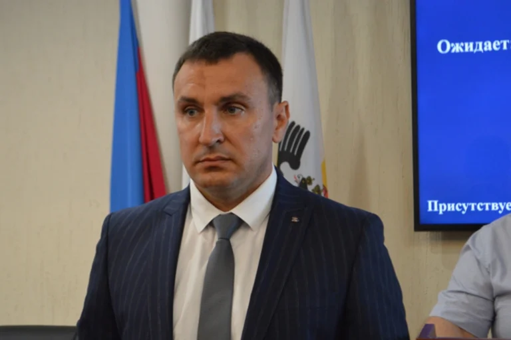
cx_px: 256
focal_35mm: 72
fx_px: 1022
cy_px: 170
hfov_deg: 28.1
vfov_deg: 18.9
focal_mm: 48
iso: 1600
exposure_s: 1/80
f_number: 5.6
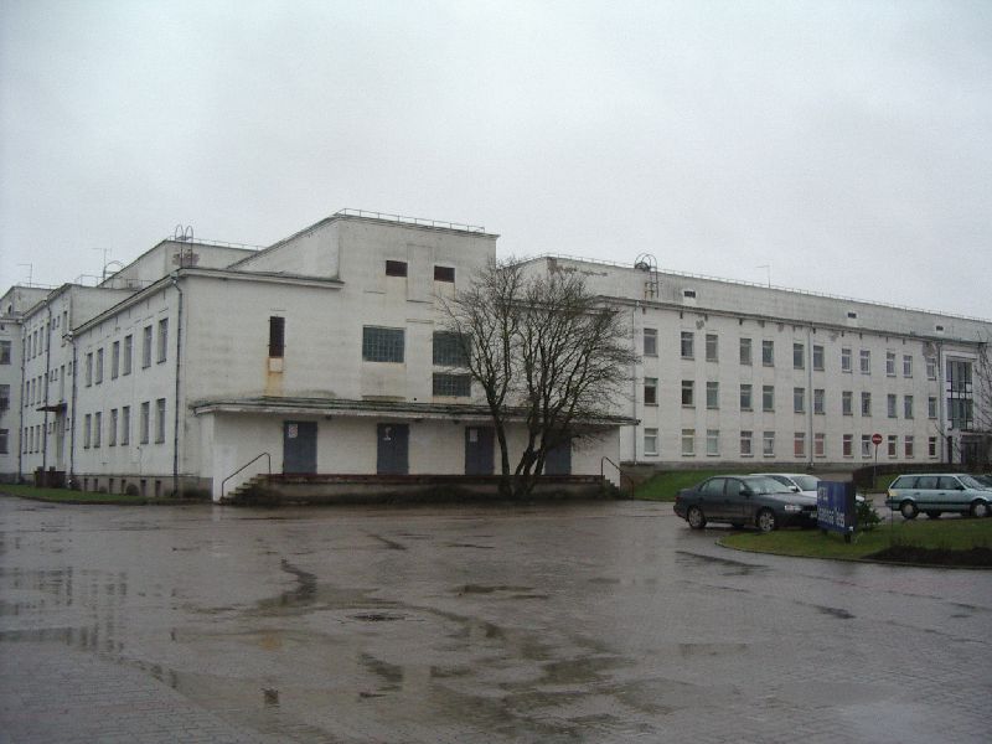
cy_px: 372
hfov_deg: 49.0
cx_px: 496
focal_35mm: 38
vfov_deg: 37.7
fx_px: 1089
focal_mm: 5.8
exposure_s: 1/100
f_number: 2.6
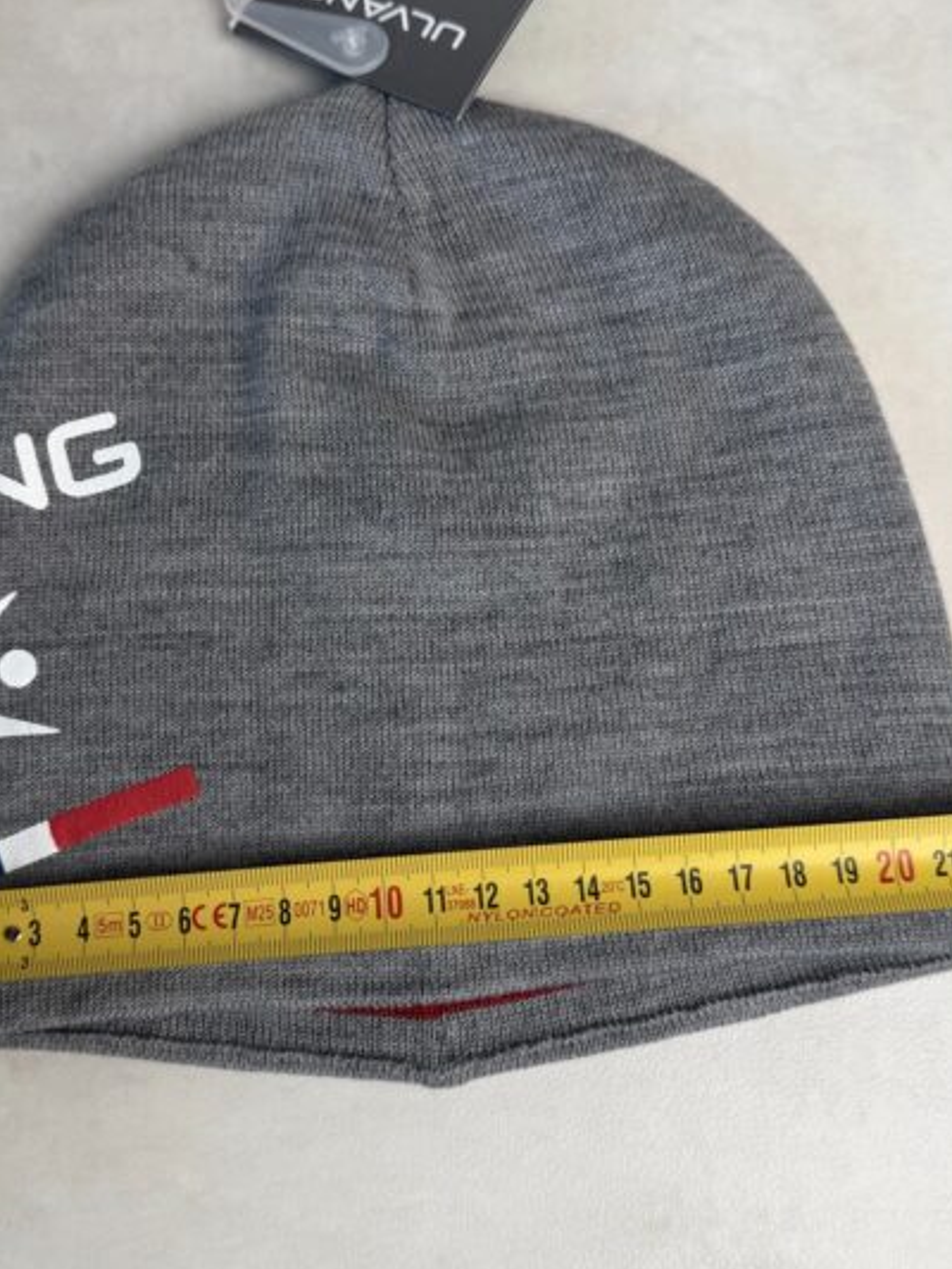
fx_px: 1320
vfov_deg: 51.3
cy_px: 640
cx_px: 405
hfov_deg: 39.6
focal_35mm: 36
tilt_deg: -78.6
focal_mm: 6.76
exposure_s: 1/121
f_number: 1.78
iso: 50
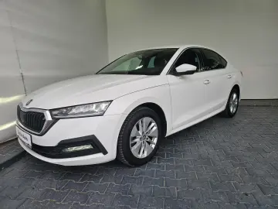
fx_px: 185
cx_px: 139
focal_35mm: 23
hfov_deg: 73.9
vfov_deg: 58.9
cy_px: 104
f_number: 1.7
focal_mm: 6.3
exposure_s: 1/229
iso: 10
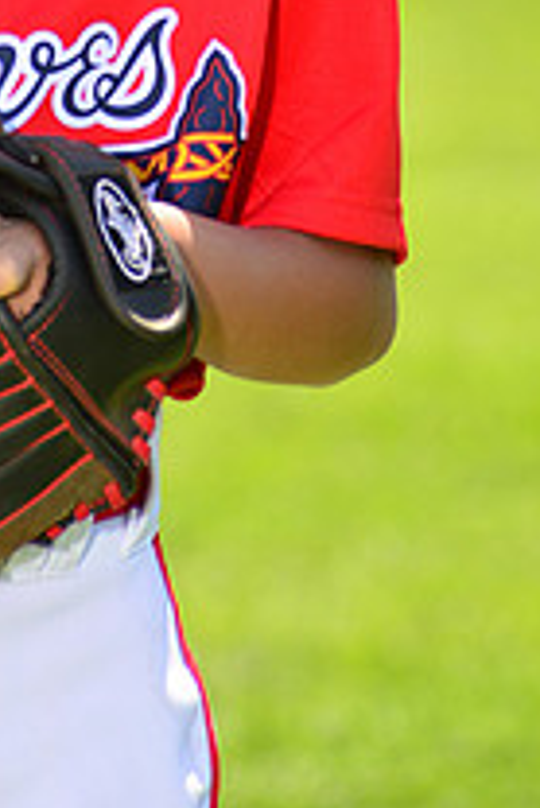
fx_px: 12533
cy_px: -260
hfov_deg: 2.5
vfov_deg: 3.7
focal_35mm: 558
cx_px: 60
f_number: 8
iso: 200
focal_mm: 200
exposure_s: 1/250
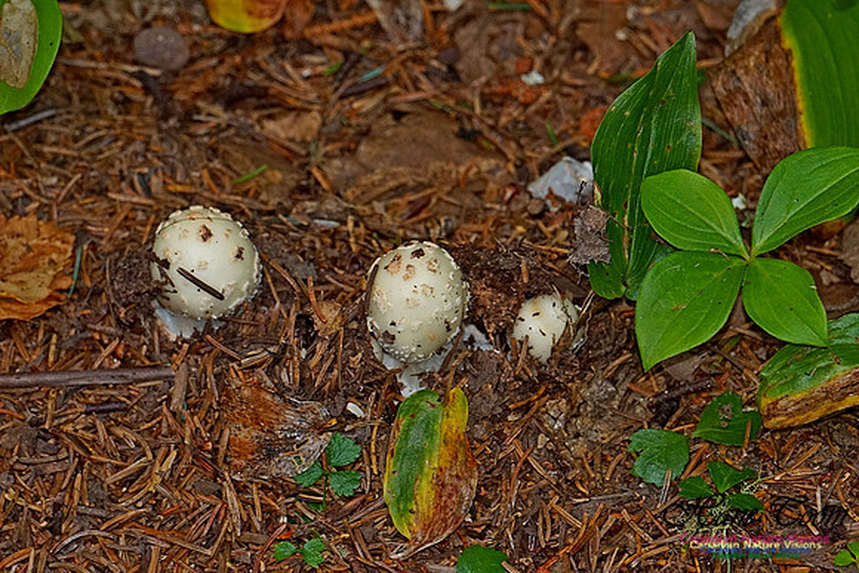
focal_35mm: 315
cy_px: 286
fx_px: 7518
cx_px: 430
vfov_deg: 4.4
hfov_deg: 6.5
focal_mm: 210
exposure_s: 1/60
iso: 1000
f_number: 13
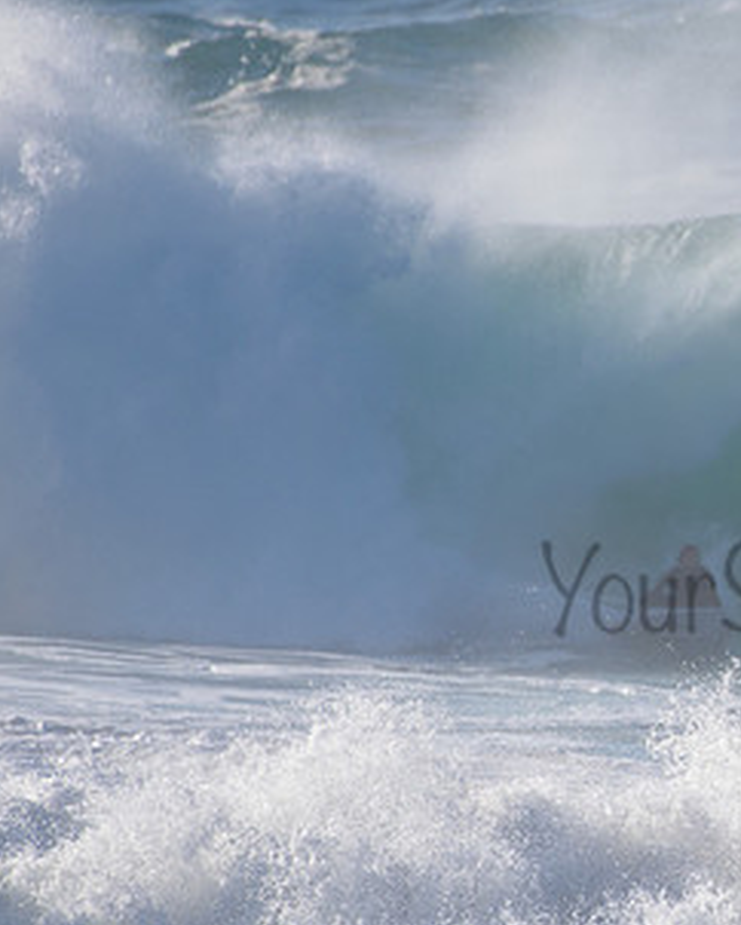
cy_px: 562
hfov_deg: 1.1
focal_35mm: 1351
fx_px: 36998
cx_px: 857
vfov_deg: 1.4
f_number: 5.6
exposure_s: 1/2000
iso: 280
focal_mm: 500
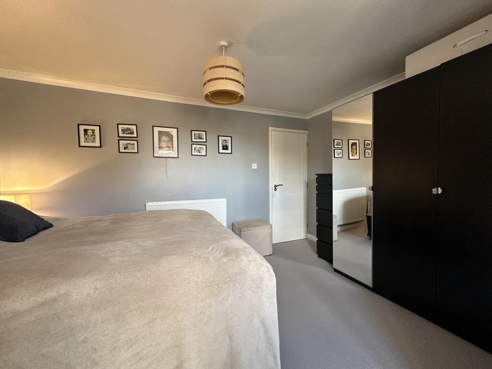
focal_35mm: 14
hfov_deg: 102.1
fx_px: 199
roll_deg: +0.2
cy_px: 184
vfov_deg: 85.7
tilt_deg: -1.4
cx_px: 246
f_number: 2.2
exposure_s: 1/100
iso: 250
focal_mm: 2.22
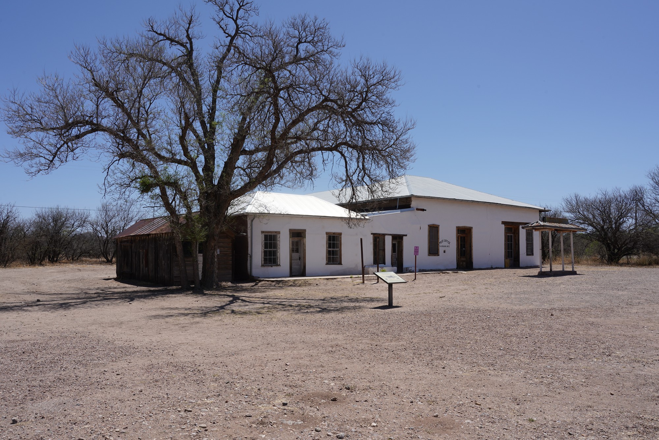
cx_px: 330
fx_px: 531
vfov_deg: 45.0
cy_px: 220
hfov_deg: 63.7
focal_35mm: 29
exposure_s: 1/100
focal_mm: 29
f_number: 18
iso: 100
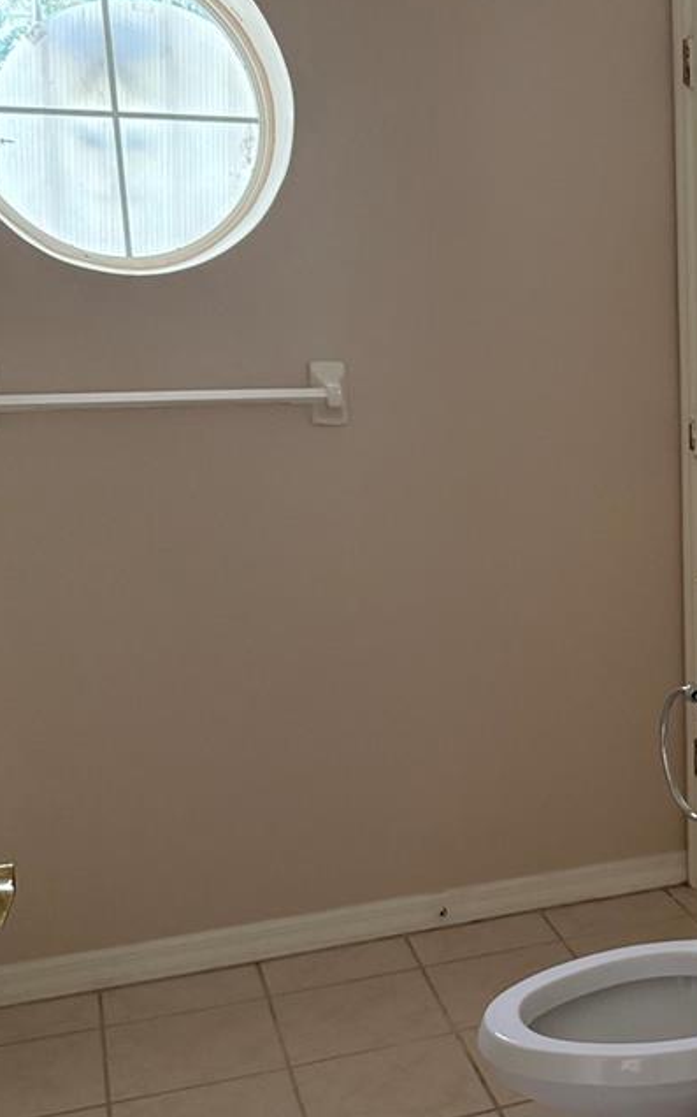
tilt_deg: -15.6
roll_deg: +0.2
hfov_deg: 25.1
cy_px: 695
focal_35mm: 48
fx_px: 1460
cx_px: 751
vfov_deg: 41.6
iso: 800
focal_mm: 6.76
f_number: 1.78
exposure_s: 1/60
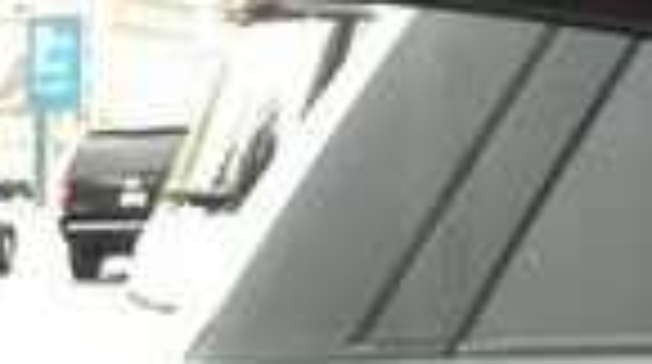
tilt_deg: -10.1
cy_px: 744
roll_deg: -0.9
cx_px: -310
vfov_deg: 7.1
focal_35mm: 164
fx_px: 2831
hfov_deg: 12.5
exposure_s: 1/24
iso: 50
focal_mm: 4.12
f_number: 2.4
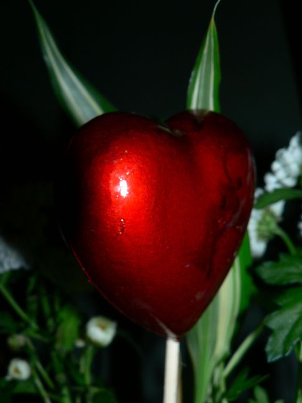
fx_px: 418
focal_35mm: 36
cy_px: 202
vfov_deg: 51.3
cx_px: 151
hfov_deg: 39.7
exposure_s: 1/125
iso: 80
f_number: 4
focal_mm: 6
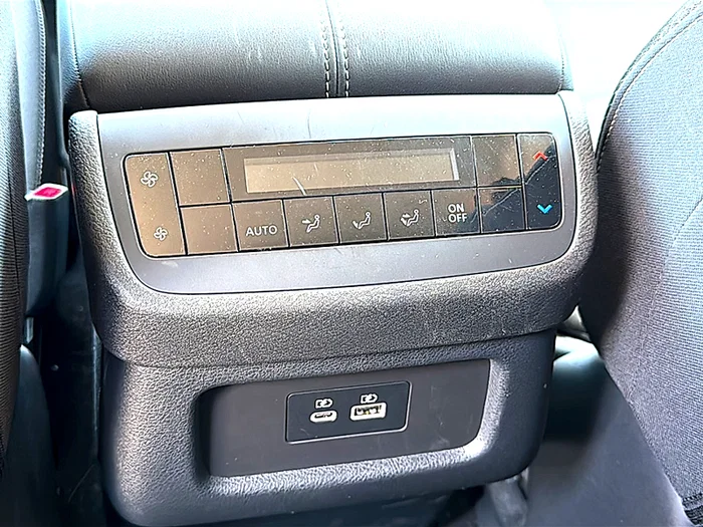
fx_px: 751
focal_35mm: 37
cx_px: 352
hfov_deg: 50.1
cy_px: 264
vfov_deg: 38.7
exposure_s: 1/40
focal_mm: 6.86
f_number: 1.78
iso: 320
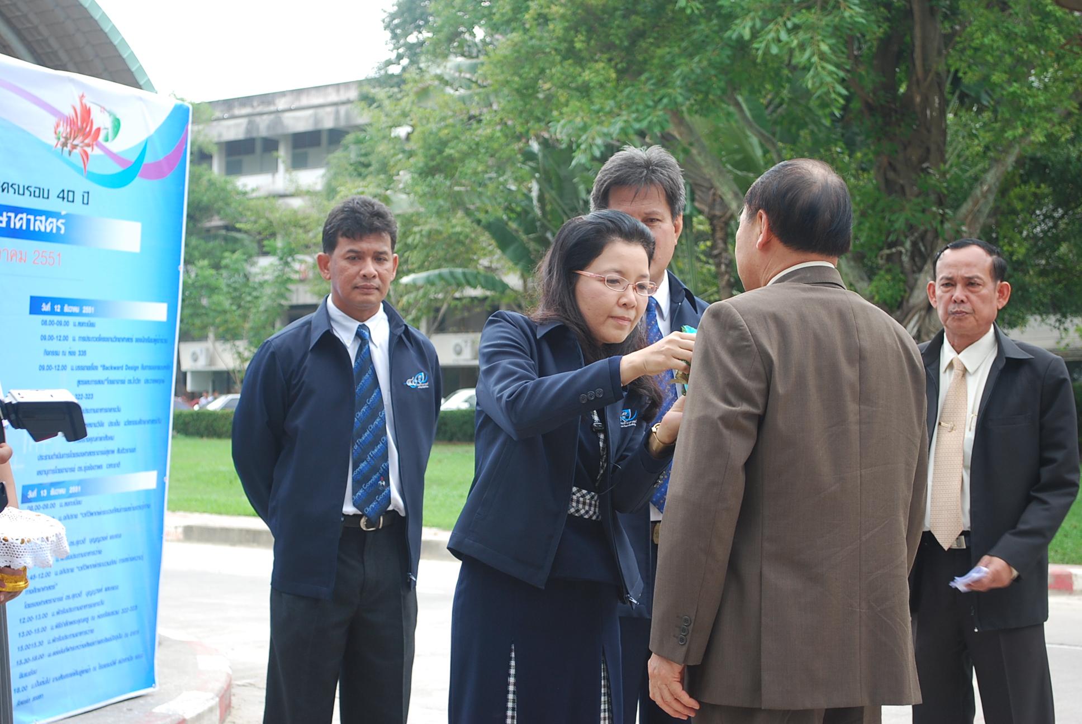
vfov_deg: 20.7
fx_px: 1986
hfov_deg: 30.5
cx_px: 541
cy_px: 362
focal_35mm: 66
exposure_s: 1/100
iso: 200
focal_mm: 44
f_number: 5.3
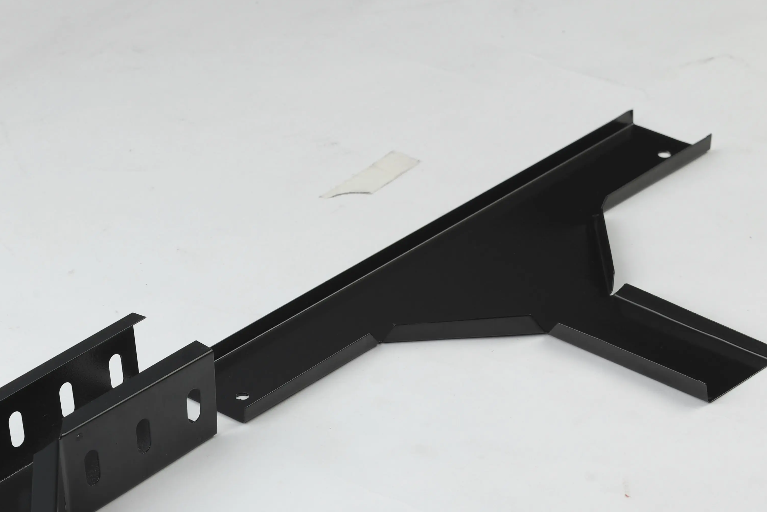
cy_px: 456
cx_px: 79
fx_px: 2983
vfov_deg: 9.8
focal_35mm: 140
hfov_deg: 14.5
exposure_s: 1/125
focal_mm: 70
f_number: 11
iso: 100
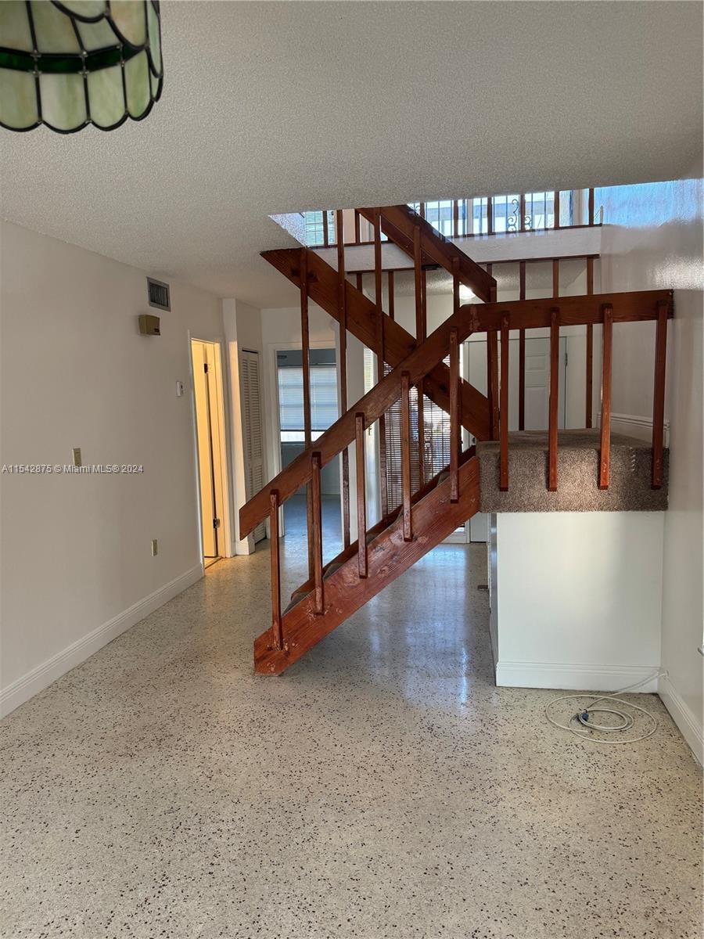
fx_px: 651
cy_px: 470
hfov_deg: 56.8
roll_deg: +1.6
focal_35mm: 24
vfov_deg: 71.6
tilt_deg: -5.8
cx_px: 352
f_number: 1.78
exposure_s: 1/120
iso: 125
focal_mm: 6.86
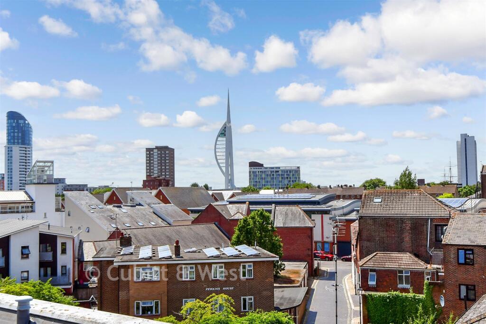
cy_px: 162
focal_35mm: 30
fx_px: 405
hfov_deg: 61.9
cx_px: 243
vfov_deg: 43.6
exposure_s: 1/800
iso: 250
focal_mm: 20
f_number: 8
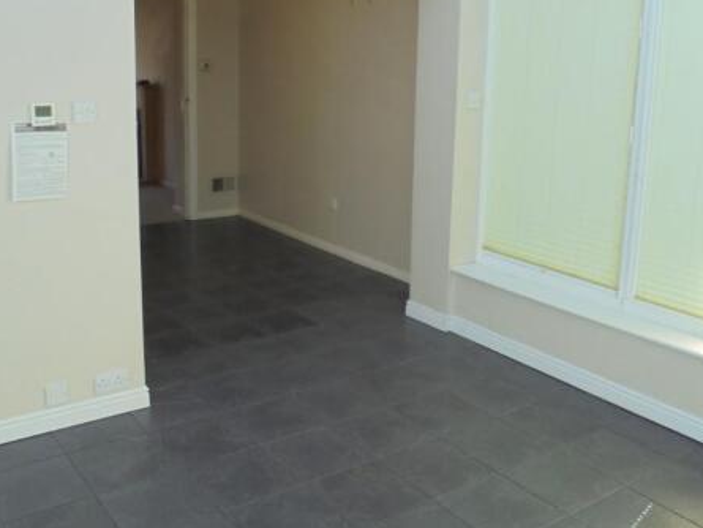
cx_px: 329
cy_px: 206
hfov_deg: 48.9
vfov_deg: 37.6
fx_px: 772
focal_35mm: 38
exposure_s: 1/80
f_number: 3.7
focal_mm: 5.3
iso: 100
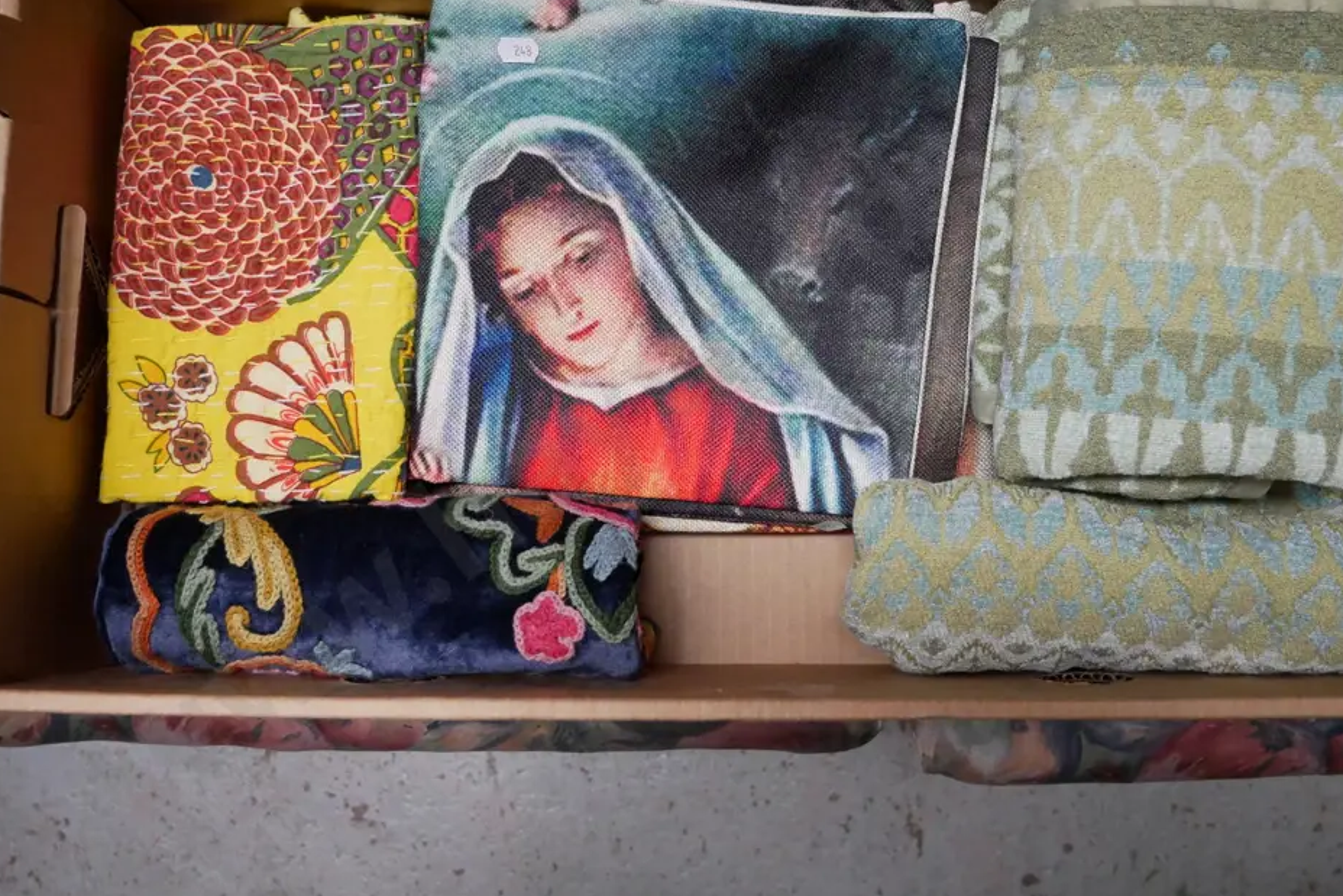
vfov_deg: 34.1
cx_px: 715
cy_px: 347
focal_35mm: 39
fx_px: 1455
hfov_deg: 49.5
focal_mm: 17
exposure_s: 1/60
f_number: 4
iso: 2000
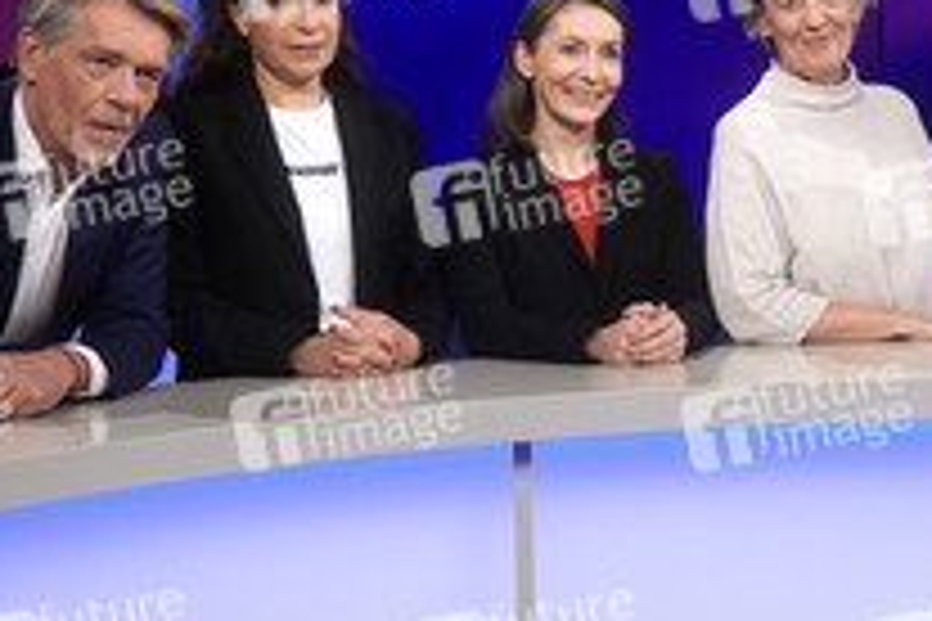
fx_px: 2537
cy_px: 81
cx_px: 858
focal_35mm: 98
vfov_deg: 13.9
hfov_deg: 20.4
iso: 640
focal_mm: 30
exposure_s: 1/640
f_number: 1.6
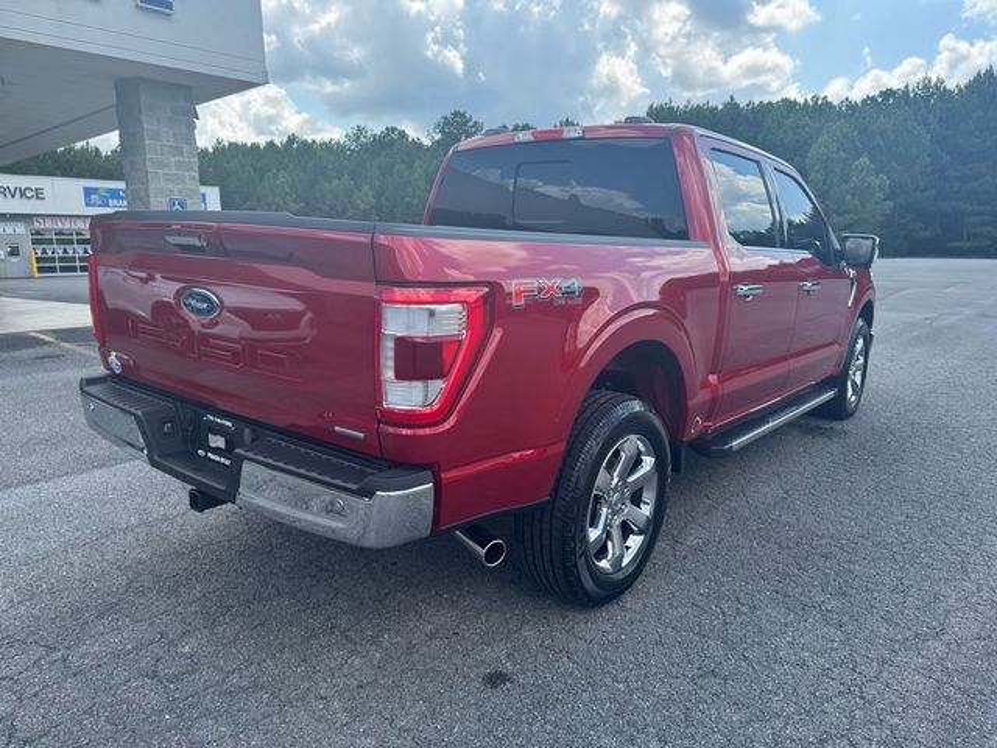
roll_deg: +0.9
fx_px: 691
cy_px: 374
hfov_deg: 71.6
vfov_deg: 56.8
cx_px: 498
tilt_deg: -10.8
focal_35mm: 24
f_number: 1.78
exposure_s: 1/1366
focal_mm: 6.76
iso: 80
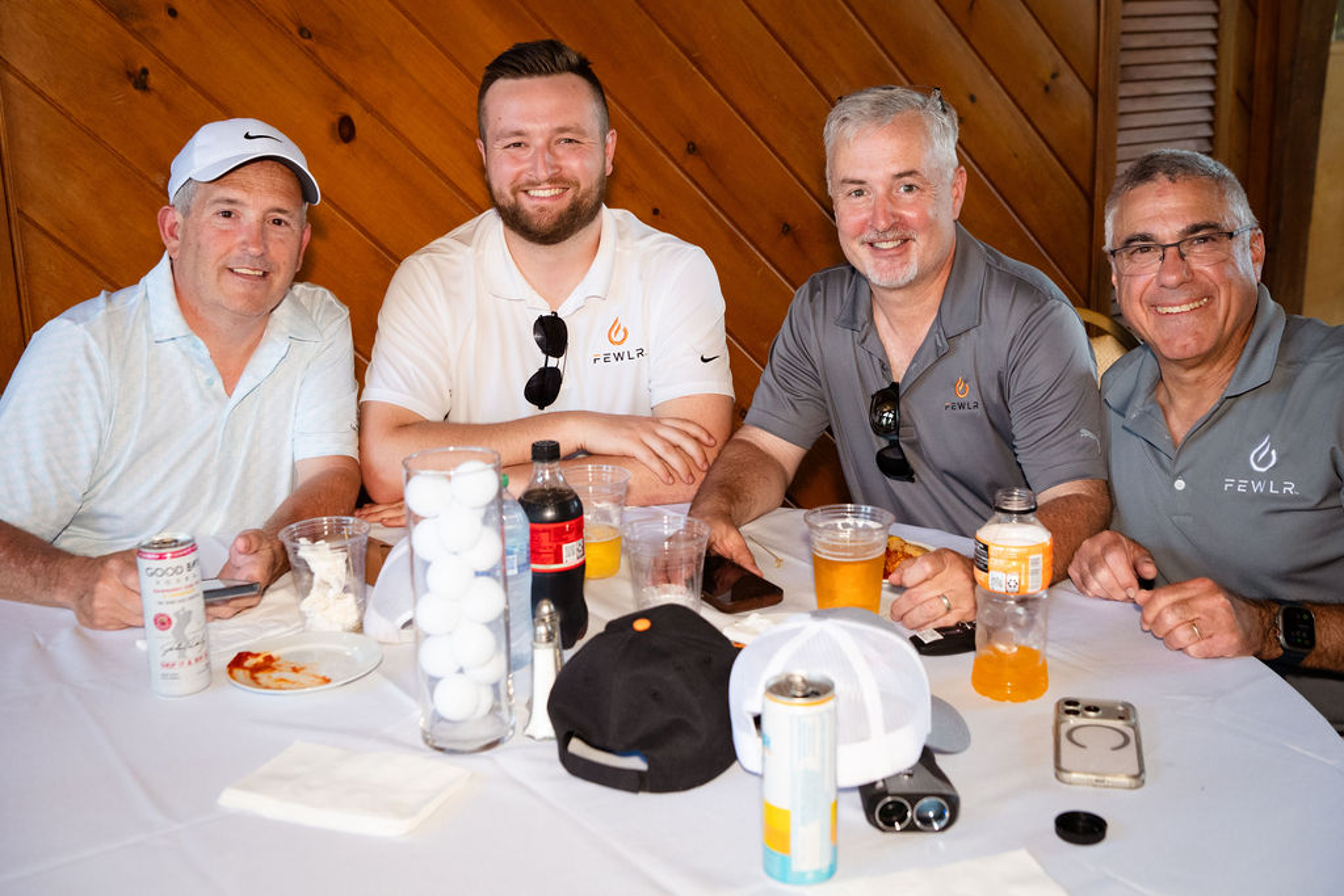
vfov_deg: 31.7
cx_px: 674
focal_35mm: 42
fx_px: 1577
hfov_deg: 46.2
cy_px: 423
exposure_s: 1/250
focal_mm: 40
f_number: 5.6
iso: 3200
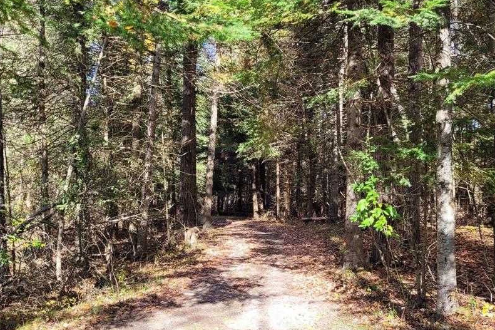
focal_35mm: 35
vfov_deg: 37.8
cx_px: 253
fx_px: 481
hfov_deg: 54.4
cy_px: 183
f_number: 1.8
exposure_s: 1/313
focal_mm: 5.4
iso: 40
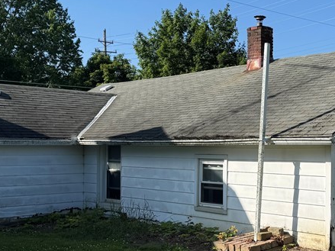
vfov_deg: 26.1
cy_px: 143
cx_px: 240
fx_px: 542
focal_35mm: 56
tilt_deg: +0.5
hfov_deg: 33.8
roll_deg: +0.6
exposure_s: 1/3247
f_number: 1.78
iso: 80
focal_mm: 6.76
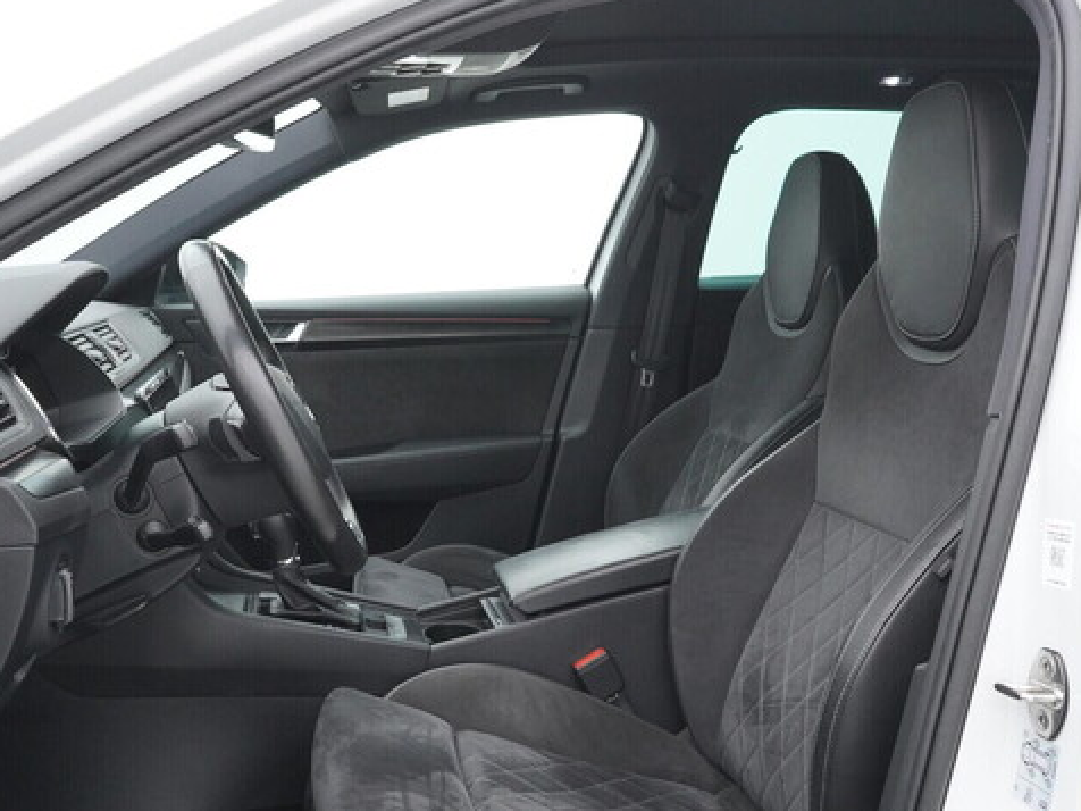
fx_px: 1249
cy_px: 407
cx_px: 538
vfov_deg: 36.0
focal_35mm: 40
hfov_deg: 46.8
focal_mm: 24
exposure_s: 1/125
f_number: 6.3
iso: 2000
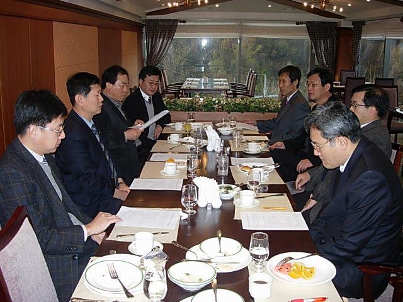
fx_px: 442
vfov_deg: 37.7
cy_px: 151
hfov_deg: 49.0
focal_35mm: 38
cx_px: 202
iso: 115
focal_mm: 7.8
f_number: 2.8
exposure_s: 1/93.1
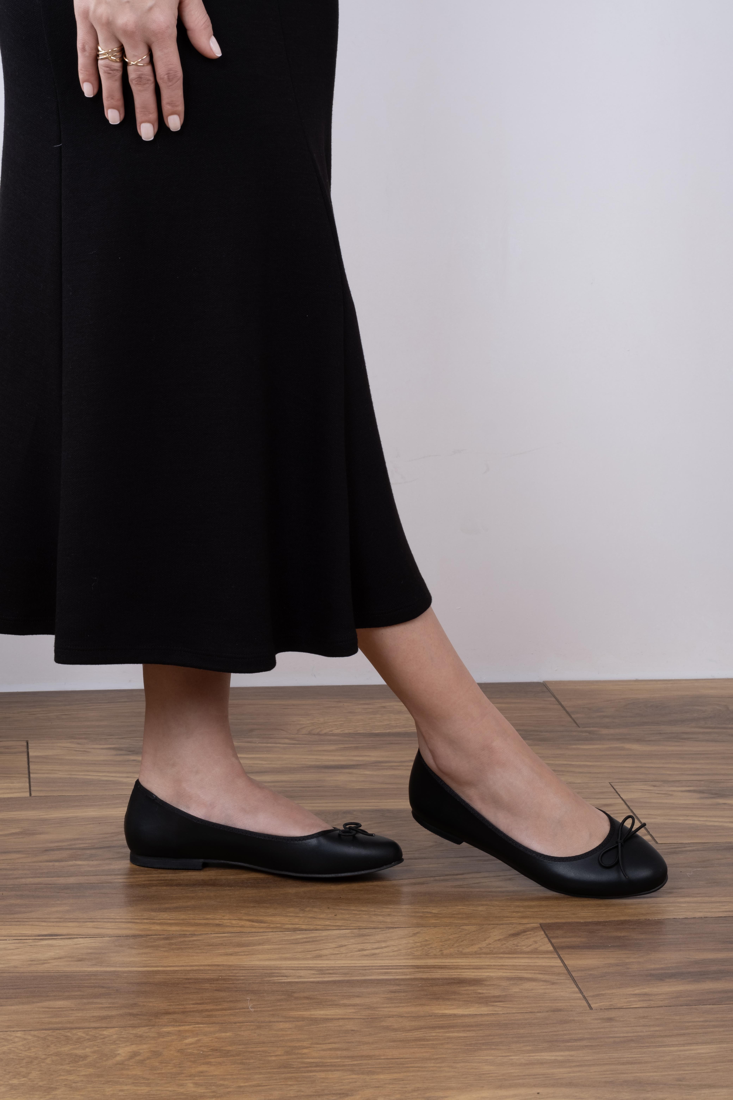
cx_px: 366
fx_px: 2565
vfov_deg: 24.2
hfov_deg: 16.3
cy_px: 550
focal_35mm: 84
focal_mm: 56
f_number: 13
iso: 160
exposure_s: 1/125
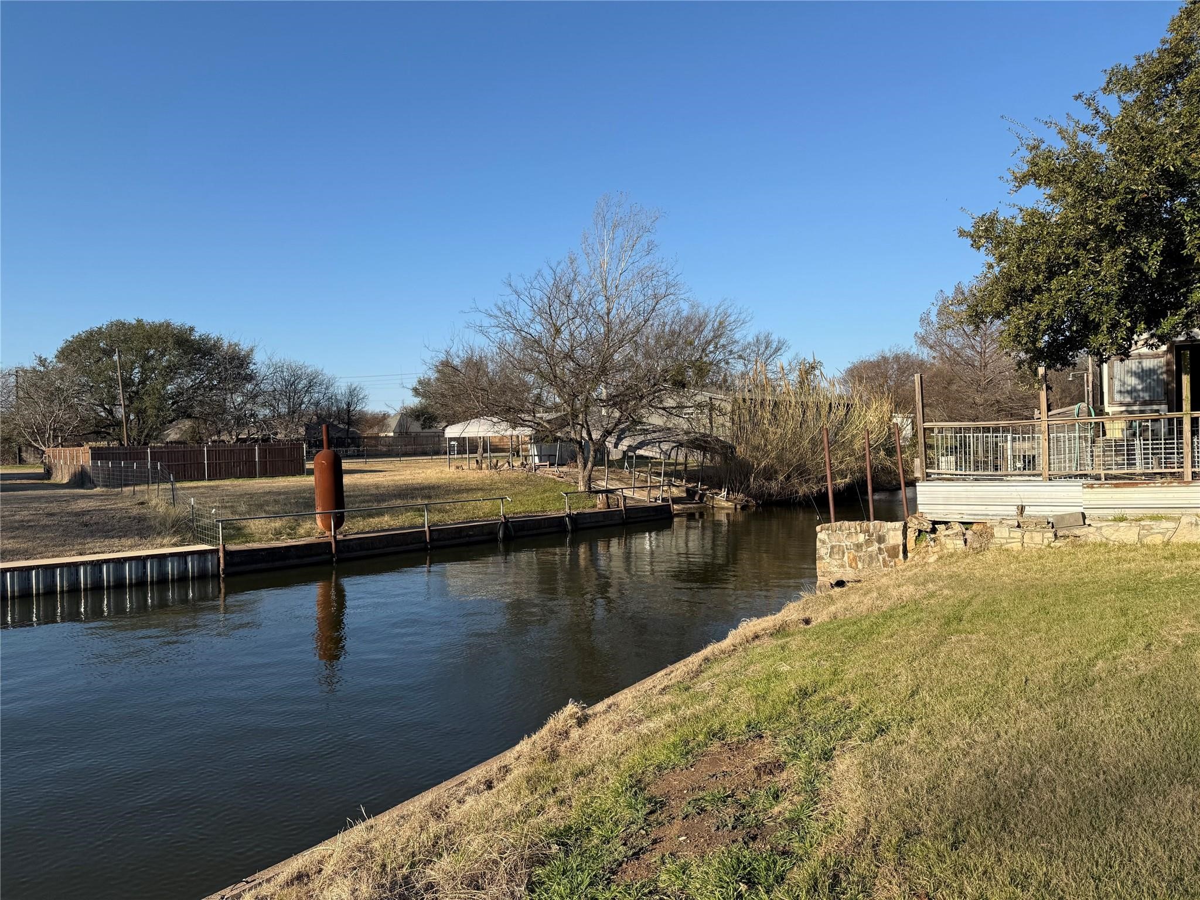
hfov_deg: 71.6
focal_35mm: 24
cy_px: 450
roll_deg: +1.2
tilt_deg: -0.6
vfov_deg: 56.8
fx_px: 832
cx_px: 600
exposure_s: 1/4167
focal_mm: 6.76
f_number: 1.78
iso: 80
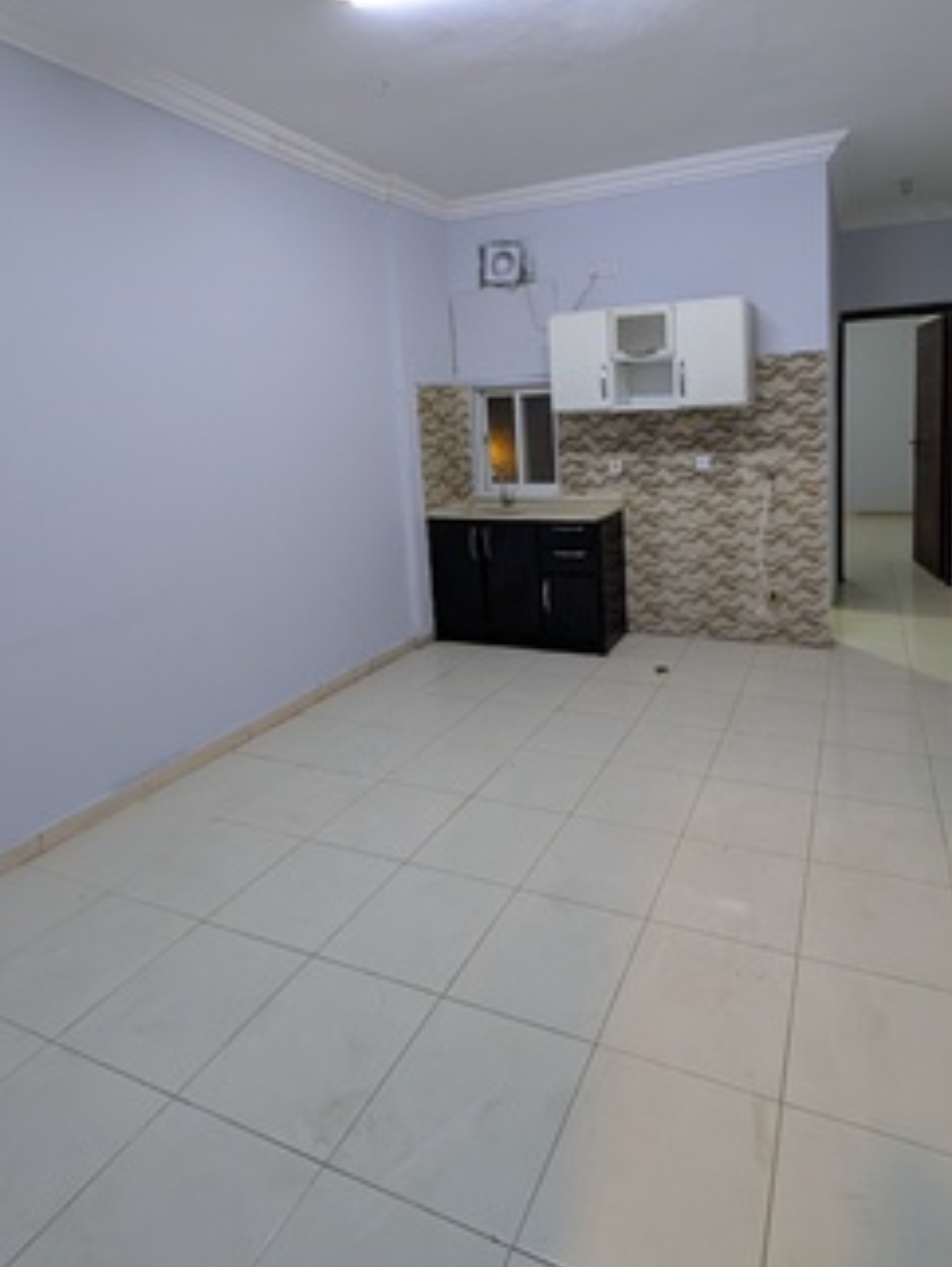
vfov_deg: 89.6
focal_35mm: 17
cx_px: 592
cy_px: 496
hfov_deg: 73.6
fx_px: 623
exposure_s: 1/40
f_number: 1.7
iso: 165
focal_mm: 2.02
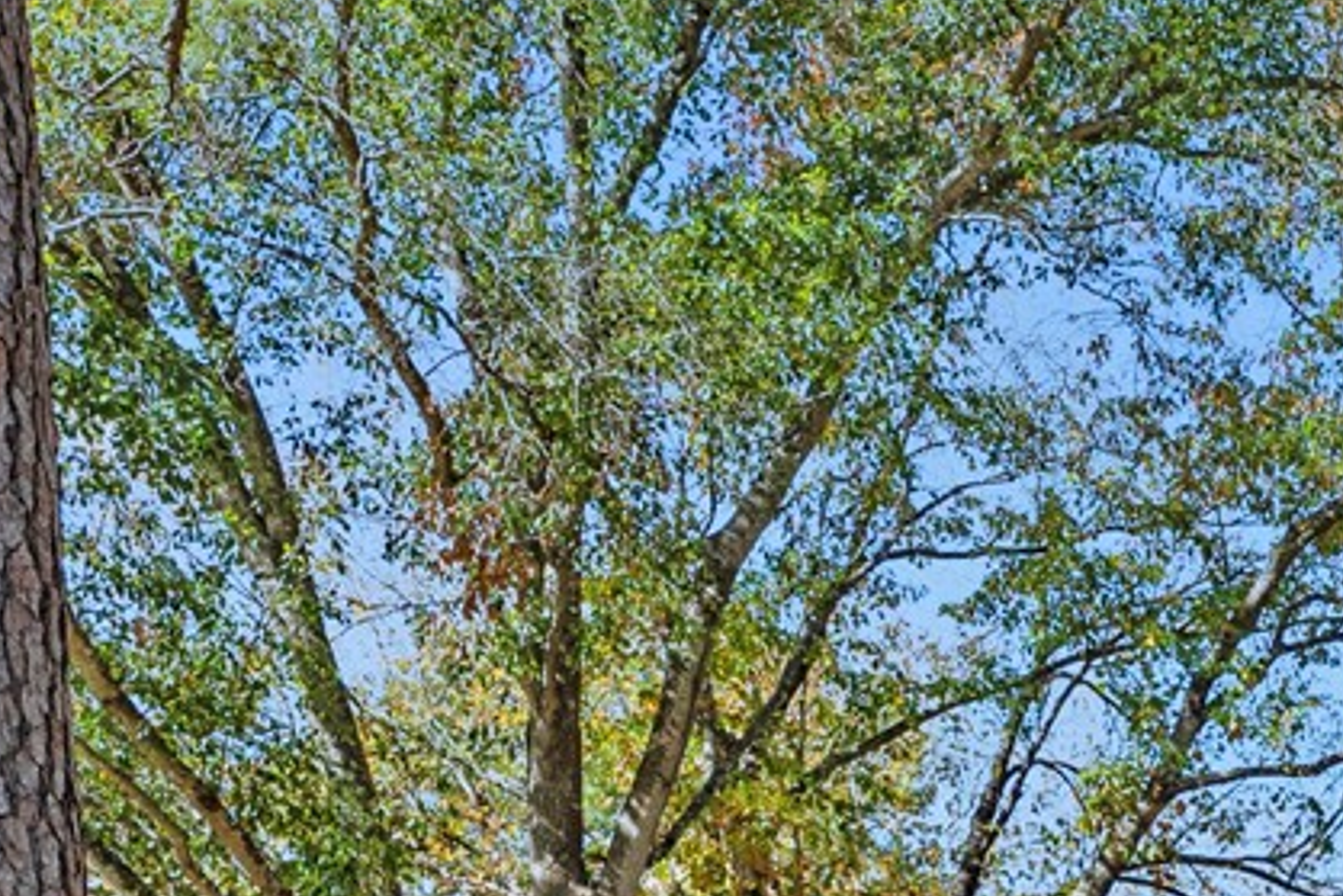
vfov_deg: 13.5
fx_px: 3097
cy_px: 1920
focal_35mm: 83
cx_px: 2406
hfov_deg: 18.9
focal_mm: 16
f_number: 8
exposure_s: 1/250
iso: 100
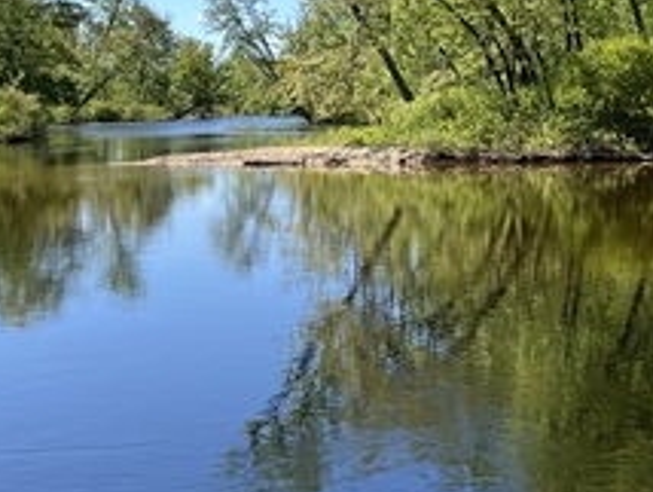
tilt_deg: -1.1
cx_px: 684
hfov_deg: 26.7
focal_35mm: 68
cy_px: 107
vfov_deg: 21.4
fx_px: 1284
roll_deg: +0.9
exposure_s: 1/2137
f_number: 1.6
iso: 50
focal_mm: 5.1
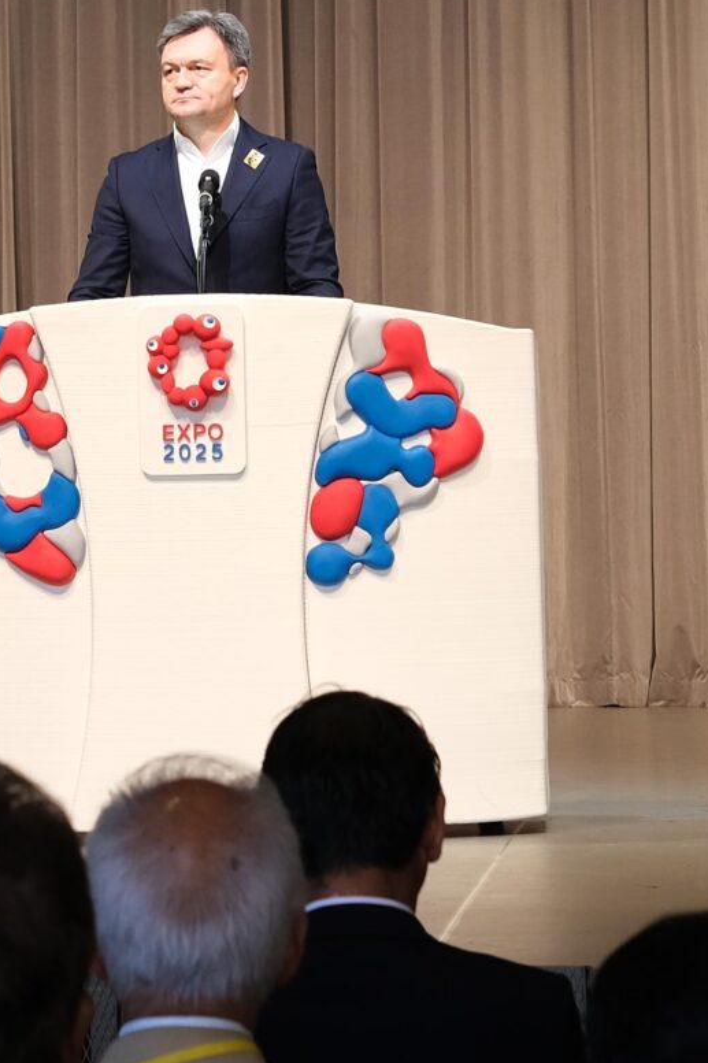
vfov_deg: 12.4
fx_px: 4869
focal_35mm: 165
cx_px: 147
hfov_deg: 8.3
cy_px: 197
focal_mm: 33
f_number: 4.5
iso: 500
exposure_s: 1/125
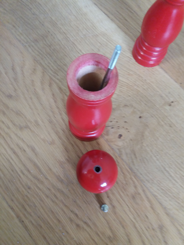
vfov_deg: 63.4
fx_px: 198
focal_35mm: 28
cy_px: 122
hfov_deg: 49.7
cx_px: 92
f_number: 1.9
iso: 160
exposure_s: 1/17
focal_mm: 3.7
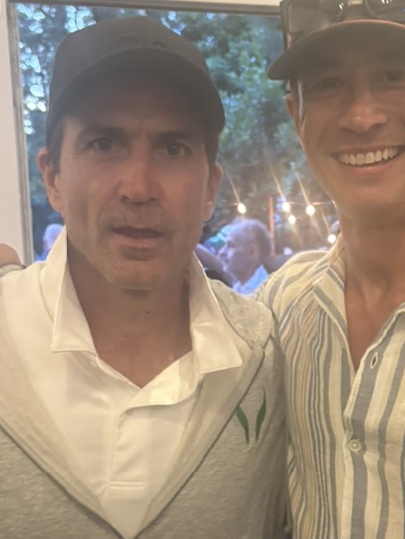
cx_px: 291
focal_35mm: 49
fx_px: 763
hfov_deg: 29.4
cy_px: 349
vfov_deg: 38.5
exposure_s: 1/50
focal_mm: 5.96
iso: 320
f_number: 1.6
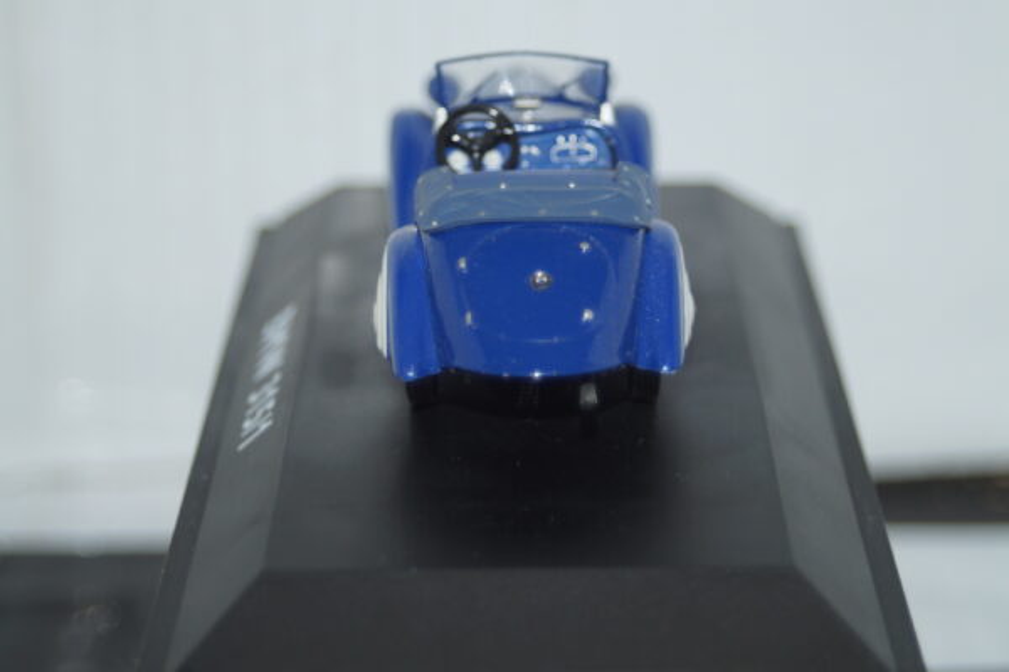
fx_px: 2943
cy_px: 336
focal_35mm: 105
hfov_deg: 19.5
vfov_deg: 13.0
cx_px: 504
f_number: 5.6
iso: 320
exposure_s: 1/60
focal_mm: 70
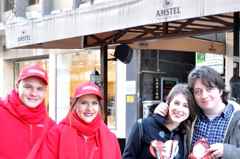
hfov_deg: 30.5
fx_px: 439
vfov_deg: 20.5
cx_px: 131
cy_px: 106
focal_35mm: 66
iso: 200
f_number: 4
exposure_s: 1/10
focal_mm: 24
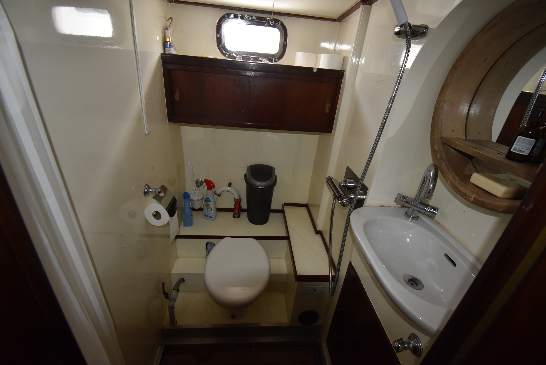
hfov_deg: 100.3
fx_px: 228
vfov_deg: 77.4
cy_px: 182
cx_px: 273
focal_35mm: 15
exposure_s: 1/60
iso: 900
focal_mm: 10
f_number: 4.5
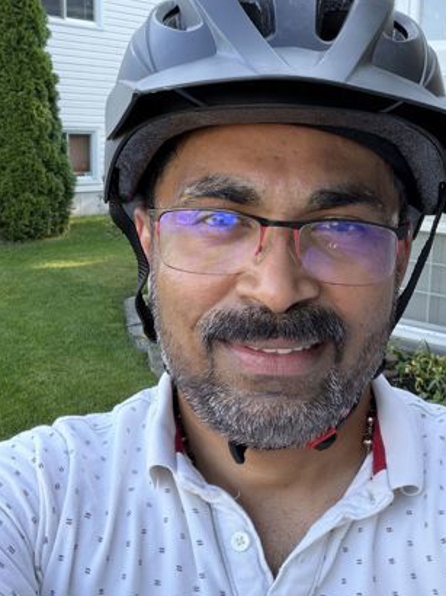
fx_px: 739
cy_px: 271
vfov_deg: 43.8
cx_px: 295
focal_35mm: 43
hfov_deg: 33.3
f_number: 1.9
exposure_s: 1/121
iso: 50
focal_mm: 2.71
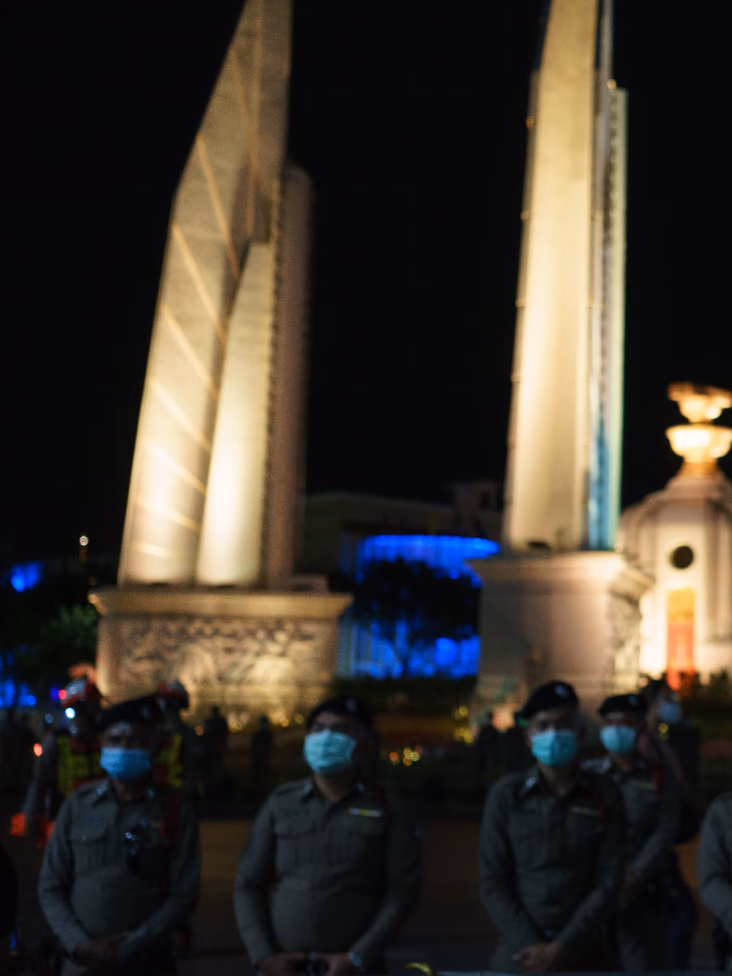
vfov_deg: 30.2
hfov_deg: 21.7
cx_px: 804
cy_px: 390
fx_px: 1805
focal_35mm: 64
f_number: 3.2
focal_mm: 35
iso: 1600
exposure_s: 1/100
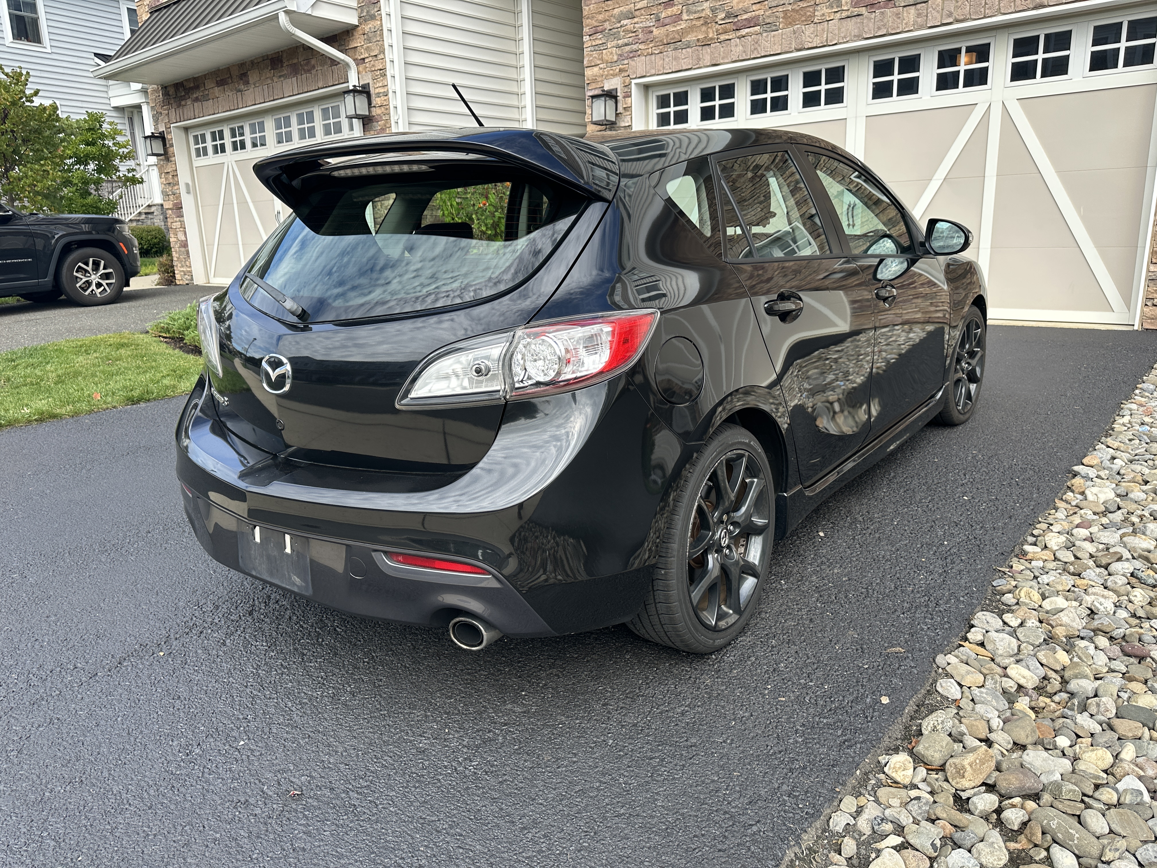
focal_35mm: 24
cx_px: 578
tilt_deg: -14.2
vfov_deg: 56.8
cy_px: 434
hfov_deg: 71.6
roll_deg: +2.0
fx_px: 802
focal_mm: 6.86
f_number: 1.78
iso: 80
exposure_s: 1/1062
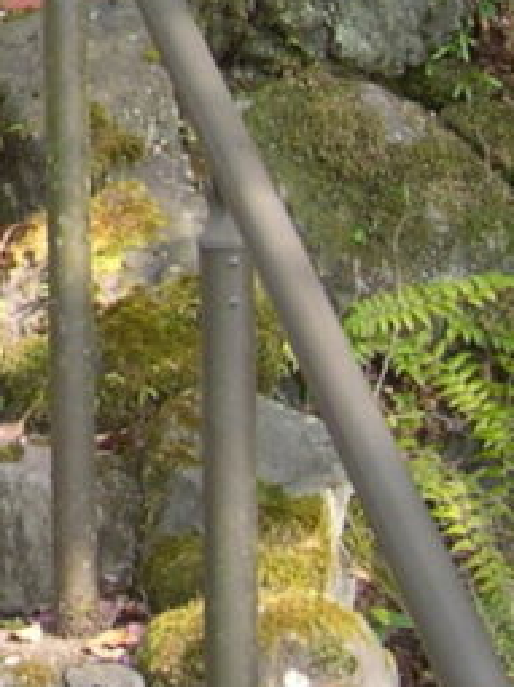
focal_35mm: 191
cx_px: -821
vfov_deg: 9.9
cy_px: -509
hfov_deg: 7.2
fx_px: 3785
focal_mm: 8
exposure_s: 1/109
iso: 100
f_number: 2.8
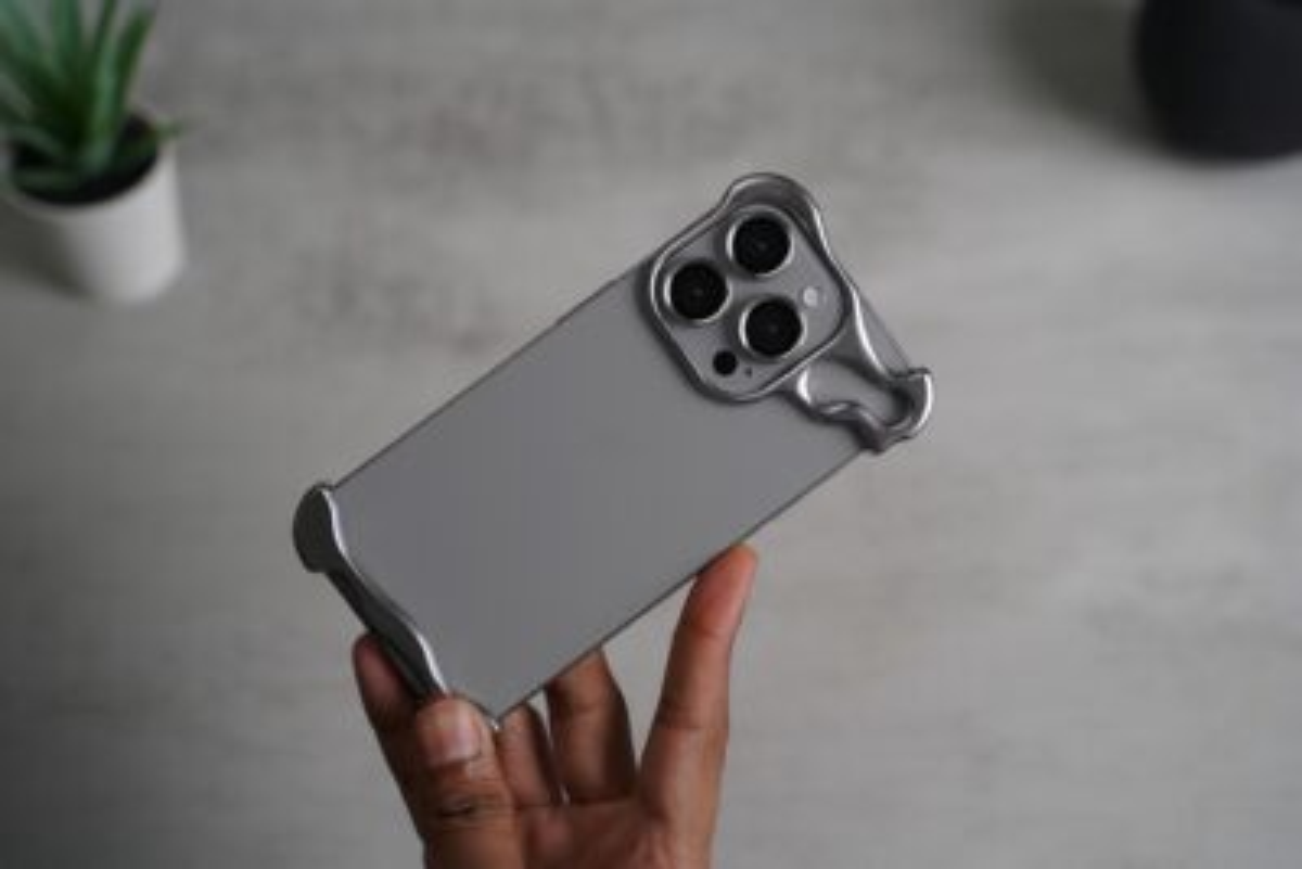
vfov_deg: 26.0
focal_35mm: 52
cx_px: 651
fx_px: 1881
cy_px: 434
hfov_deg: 38.2
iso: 320
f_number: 4
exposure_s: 1/60
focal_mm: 52
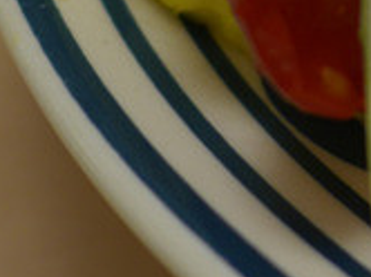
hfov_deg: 10.5
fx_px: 1744
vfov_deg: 8.5
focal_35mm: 163
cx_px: 872
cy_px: -305
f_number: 1.7
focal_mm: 15
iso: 250
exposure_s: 1/60
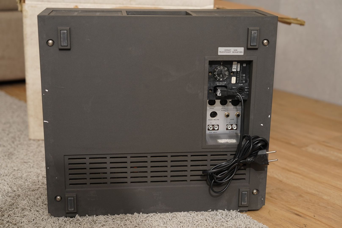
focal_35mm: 54
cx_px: 171
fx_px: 513
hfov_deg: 36.8
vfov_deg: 25.1
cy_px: 114
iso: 250
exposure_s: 1/200
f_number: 3.5
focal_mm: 54
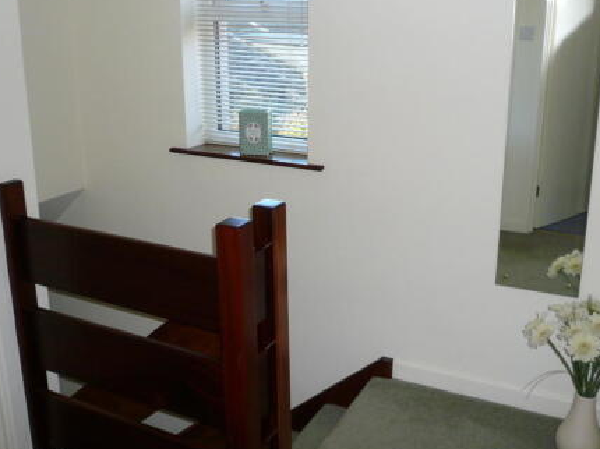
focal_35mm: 38
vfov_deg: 37.6
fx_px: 658
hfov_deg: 48.9
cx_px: 341
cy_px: 195
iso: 100
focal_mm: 4.6
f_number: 2.8
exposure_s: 1/30
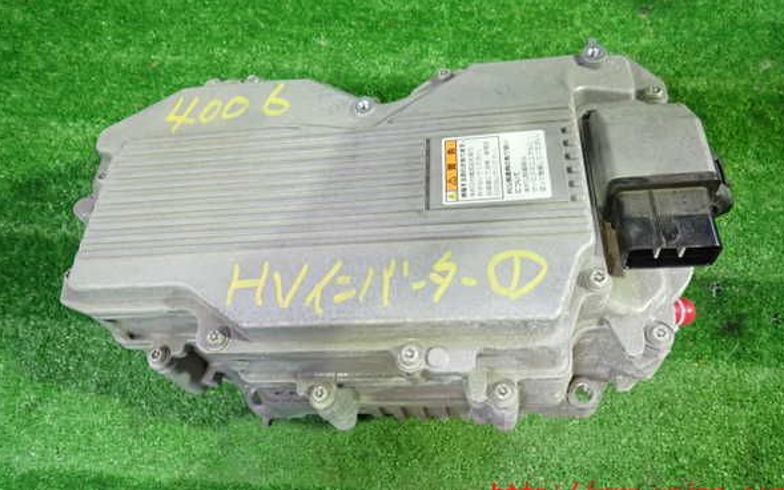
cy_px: 213
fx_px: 577
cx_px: 393
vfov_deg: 45.9
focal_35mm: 27
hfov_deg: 68.4
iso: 500
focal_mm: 4.5
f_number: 2
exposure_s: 1/30
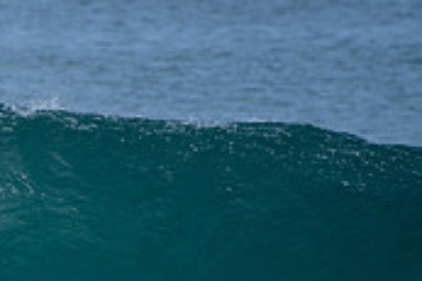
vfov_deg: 0.8
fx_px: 19627
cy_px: 387
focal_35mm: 1676
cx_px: -246
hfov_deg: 1.2
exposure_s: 1/2500
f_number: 6.3
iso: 250
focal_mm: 500
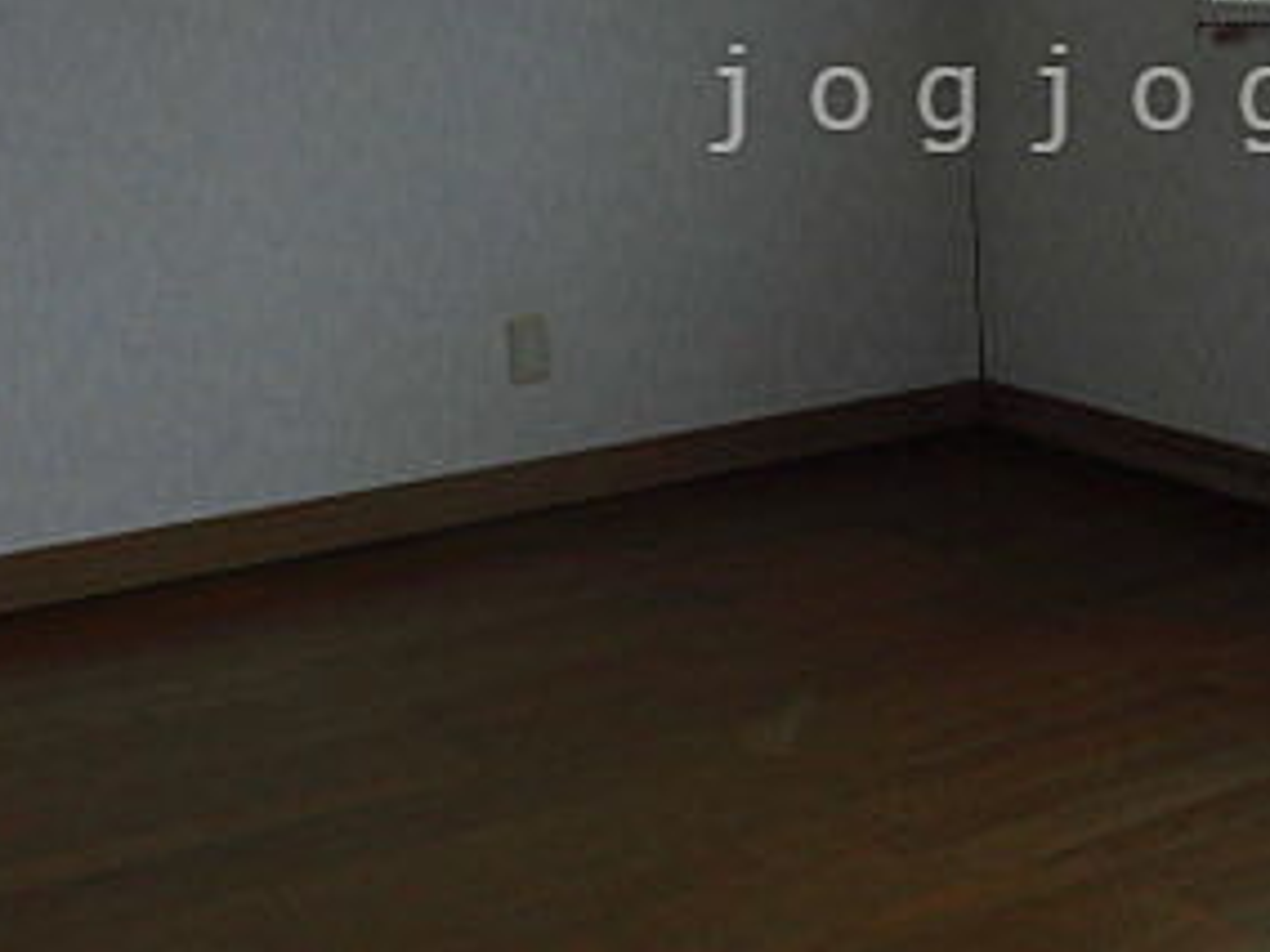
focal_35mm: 54
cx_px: 1015
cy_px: 98
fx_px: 1981
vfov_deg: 26.2
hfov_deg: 34.5
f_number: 3.1
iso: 100
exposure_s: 1/40
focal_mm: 4.3
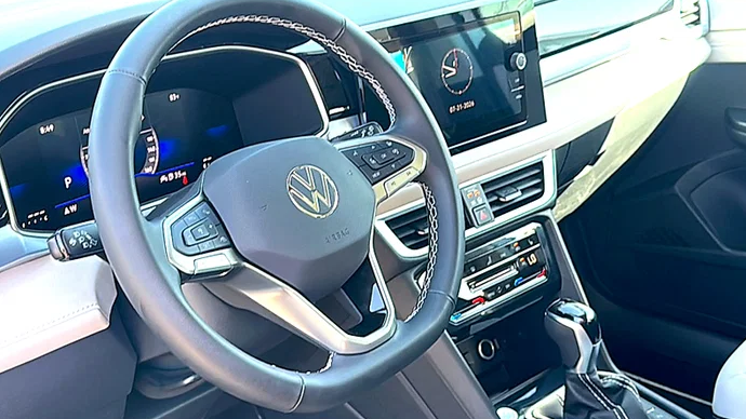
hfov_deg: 48.4
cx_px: 377
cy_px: 225
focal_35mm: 42
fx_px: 831
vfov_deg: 28.3
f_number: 1.78
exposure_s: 1/132
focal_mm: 6.86
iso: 100
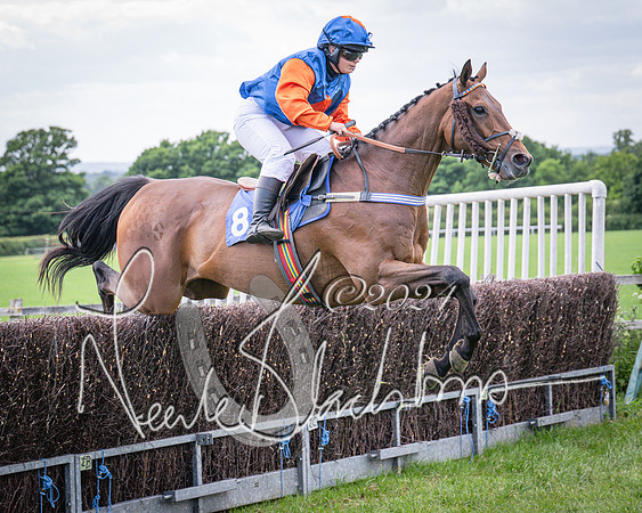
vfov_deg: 13.1
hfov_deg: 16.4
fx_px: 2227
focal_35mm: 117
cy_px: 251
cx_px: 332
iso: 400
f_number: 4
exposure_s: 1/1250
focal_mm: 70
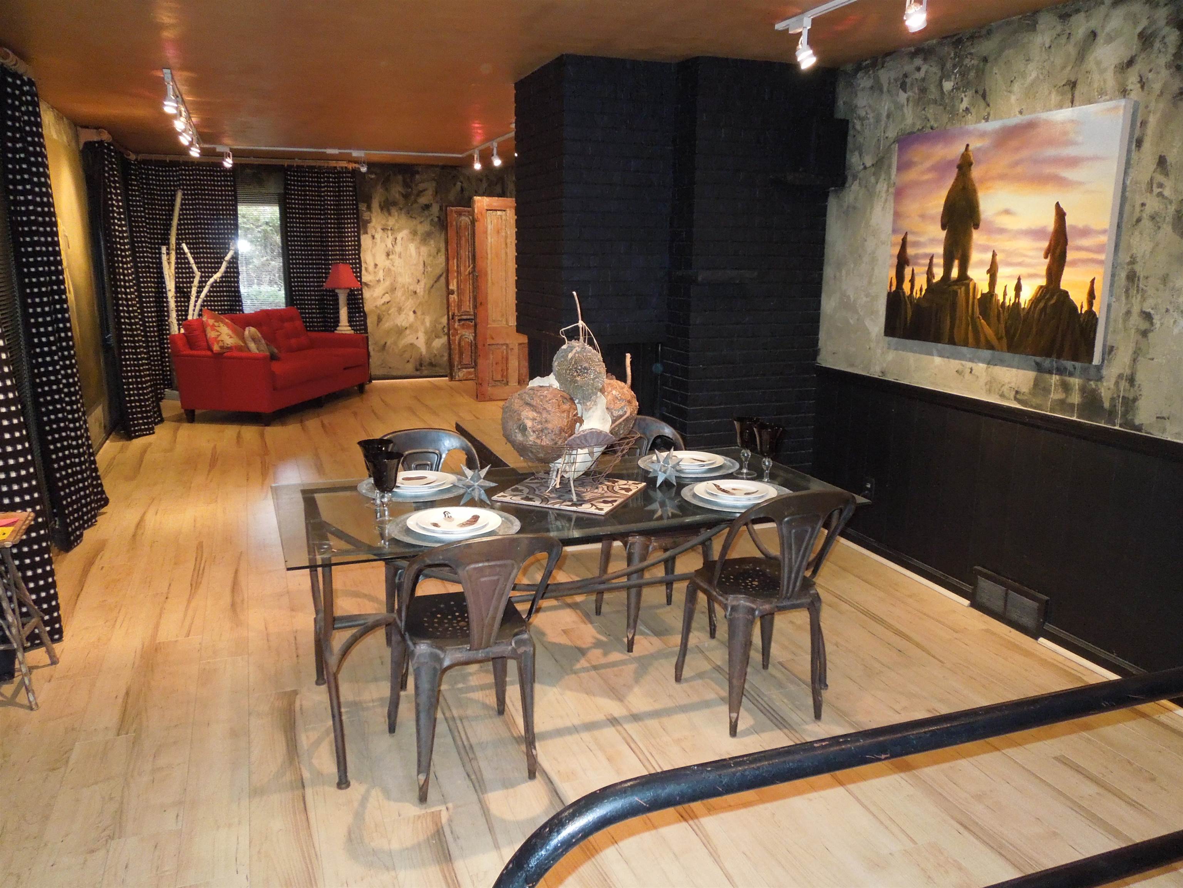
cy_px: 444
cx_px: 592
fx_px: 854
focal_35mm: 25
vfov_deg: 54.9
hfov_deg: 69.4
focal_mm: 4.5
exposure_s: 1/30
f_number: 3.3
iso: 800
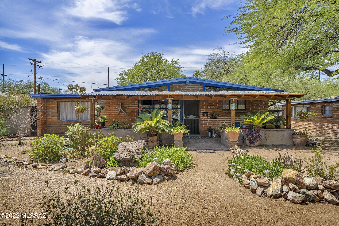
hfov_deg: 84.0
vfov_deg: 61.9
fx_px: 188
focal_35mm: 20
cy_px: 113
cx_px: 170
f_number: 9
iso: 100
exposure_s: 1/200
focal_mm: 20
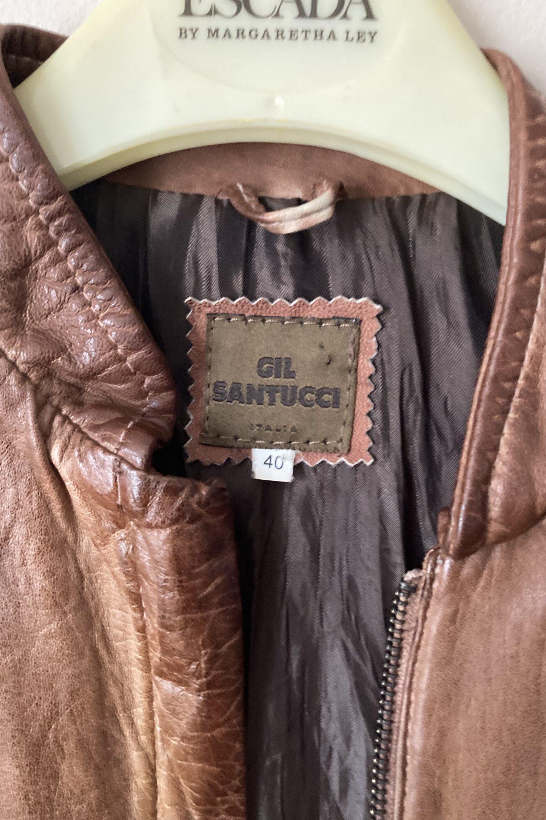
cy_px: 412
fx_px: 683
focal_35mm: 30
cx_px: 273
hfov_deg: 43.6
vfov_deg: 61.9
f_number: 1.8
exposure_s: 1/30
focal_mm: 3.99
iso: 500
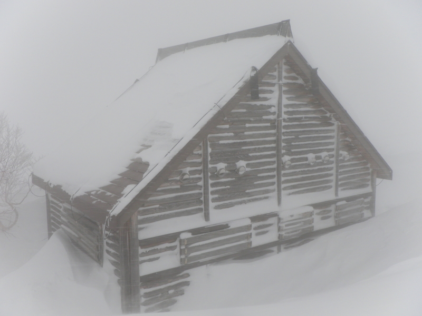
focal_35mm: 35
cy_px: 158
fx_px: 427
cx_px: 211
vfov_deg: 40.7
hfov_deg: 52.6
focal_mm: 6.2
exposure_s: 1/250
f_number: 6.3
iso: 64
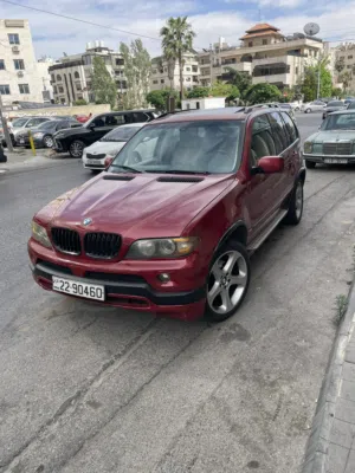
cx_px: 178
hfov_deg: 53.1
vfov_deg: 67.3
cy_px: 236
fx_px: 356
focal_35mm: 26
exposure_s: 1/1247
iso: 32
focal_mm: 4.2
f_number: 1.6
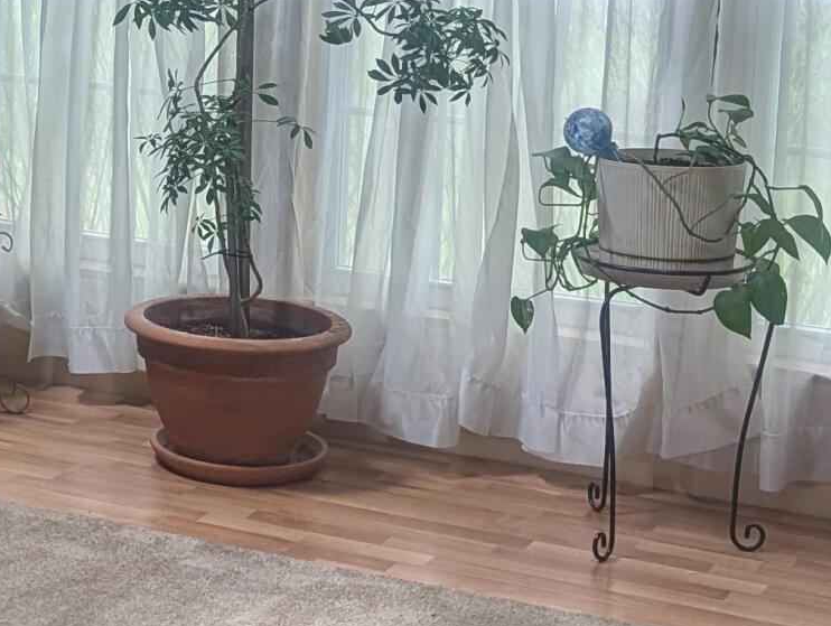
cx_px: -158
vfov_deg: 15.2
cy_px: 123
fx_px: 2332
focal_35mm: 97
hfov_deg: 19.1
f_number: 1.68
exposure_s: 1/23.8
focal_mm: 6.9
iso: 59
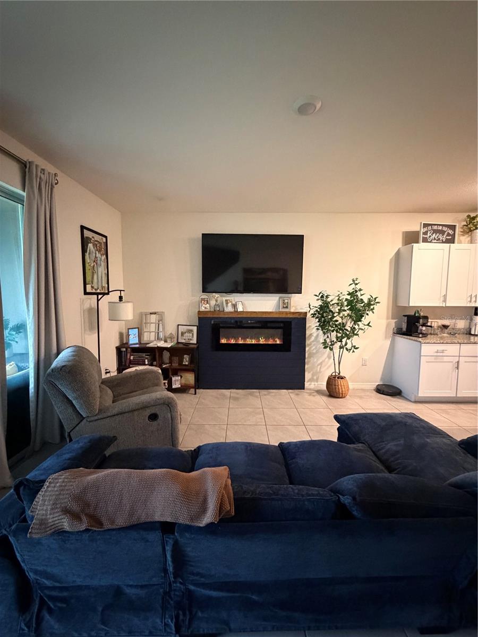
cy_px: 318
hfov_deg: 85.7
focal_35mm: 14
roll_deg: -0.3
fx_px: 258
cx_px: 239
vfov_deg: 102.1
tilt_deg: -5.3
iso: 1000
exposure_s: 1/40
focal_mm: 2.22
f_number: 2.2
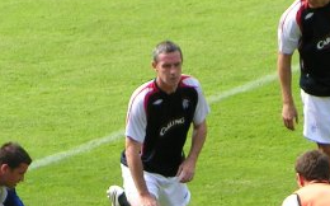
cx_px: 222
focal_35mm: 673
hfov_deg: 3.1
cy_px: 273
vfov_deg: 1.9
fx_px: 6047
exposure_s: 1/250
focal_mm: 31.5
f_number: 5
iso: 50
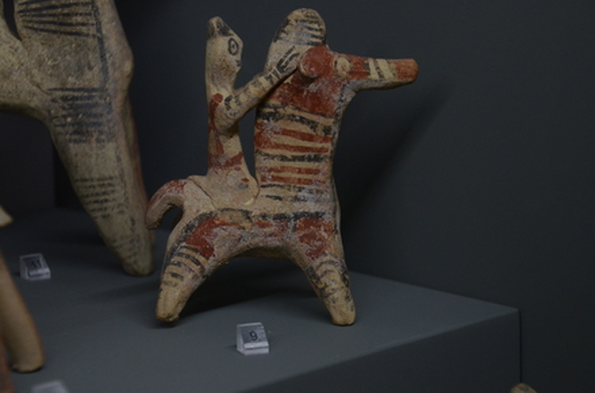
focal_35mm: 117
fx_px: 1929
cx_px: 298
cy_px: 196
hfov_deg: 17.5
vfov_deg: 11.6
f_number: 5.3
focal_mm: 78
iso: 1000
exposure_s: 1/100
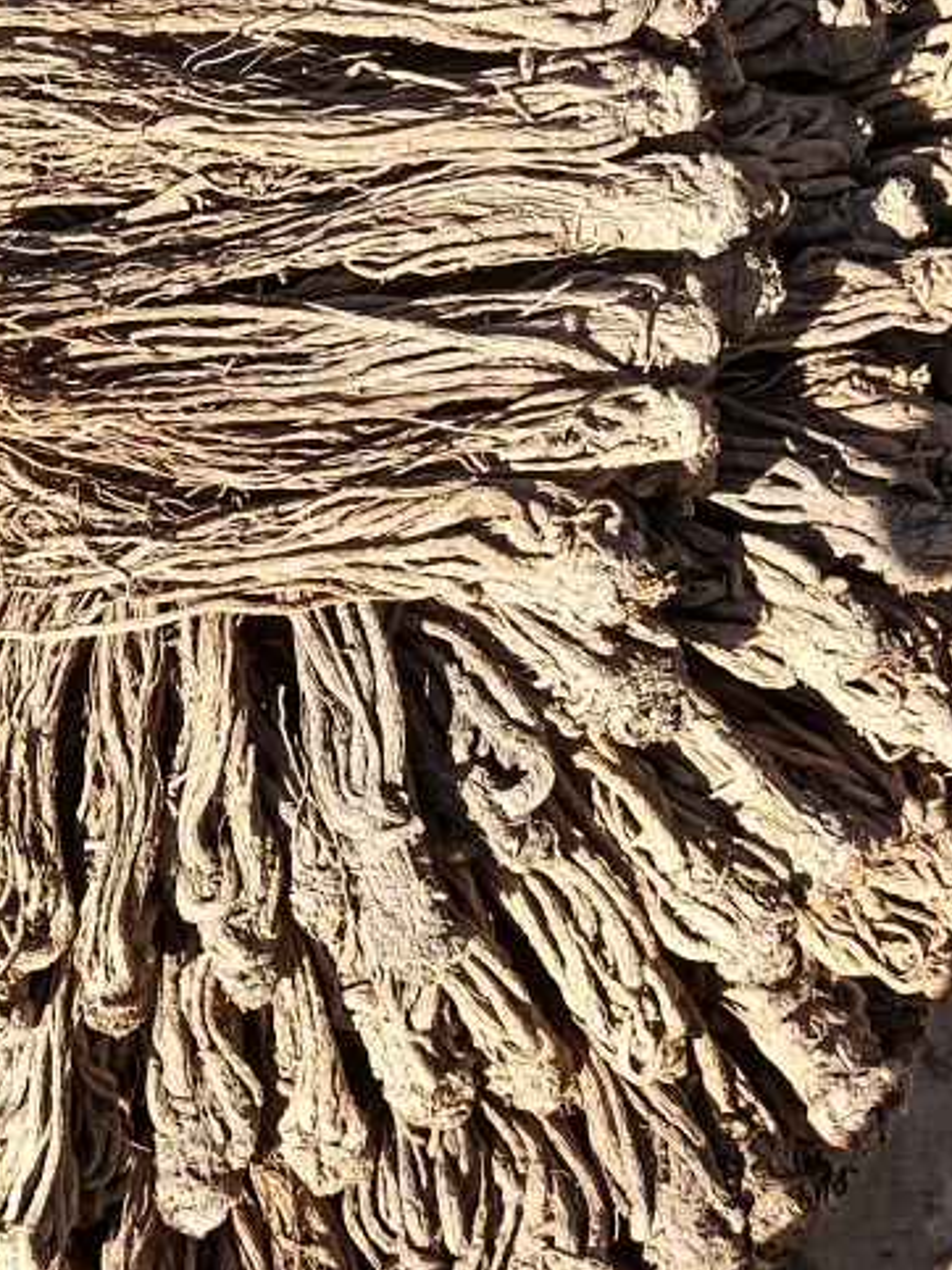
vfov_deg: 36.2
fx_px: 1944
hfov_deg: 27.2
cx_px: 260
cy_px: 619
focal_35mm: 53
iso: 100
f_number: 1.75
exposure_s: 1/245
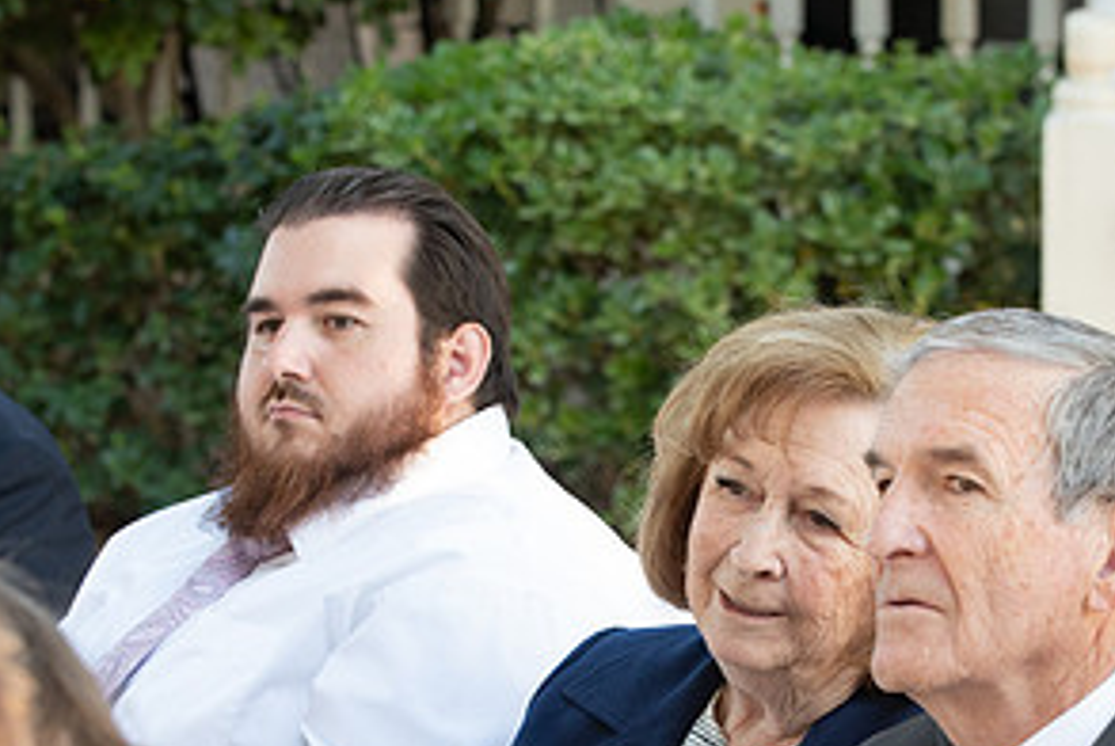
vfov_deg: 7.7
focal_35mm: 178
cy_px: 683
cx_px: 727
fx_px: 5518
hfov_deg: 11.5
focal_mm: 90
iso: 1000
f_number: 4.5
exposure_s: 1/125
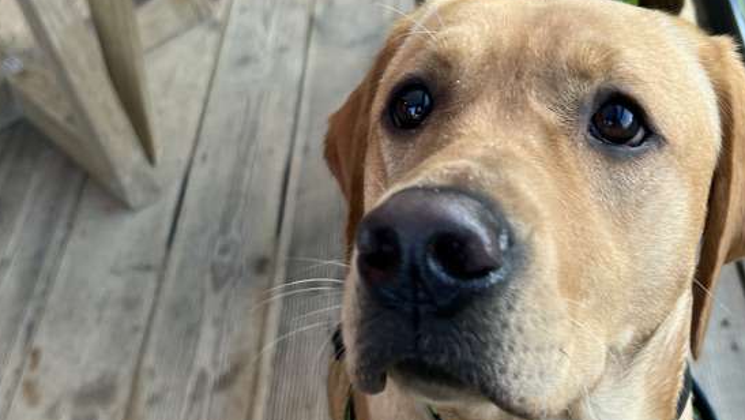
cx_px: 415
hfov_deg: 39.1
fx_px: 1047
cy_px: 200
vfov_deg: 22.6
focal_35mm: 53
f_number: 1.5
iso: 32
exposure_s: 1/116
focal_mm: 5.7
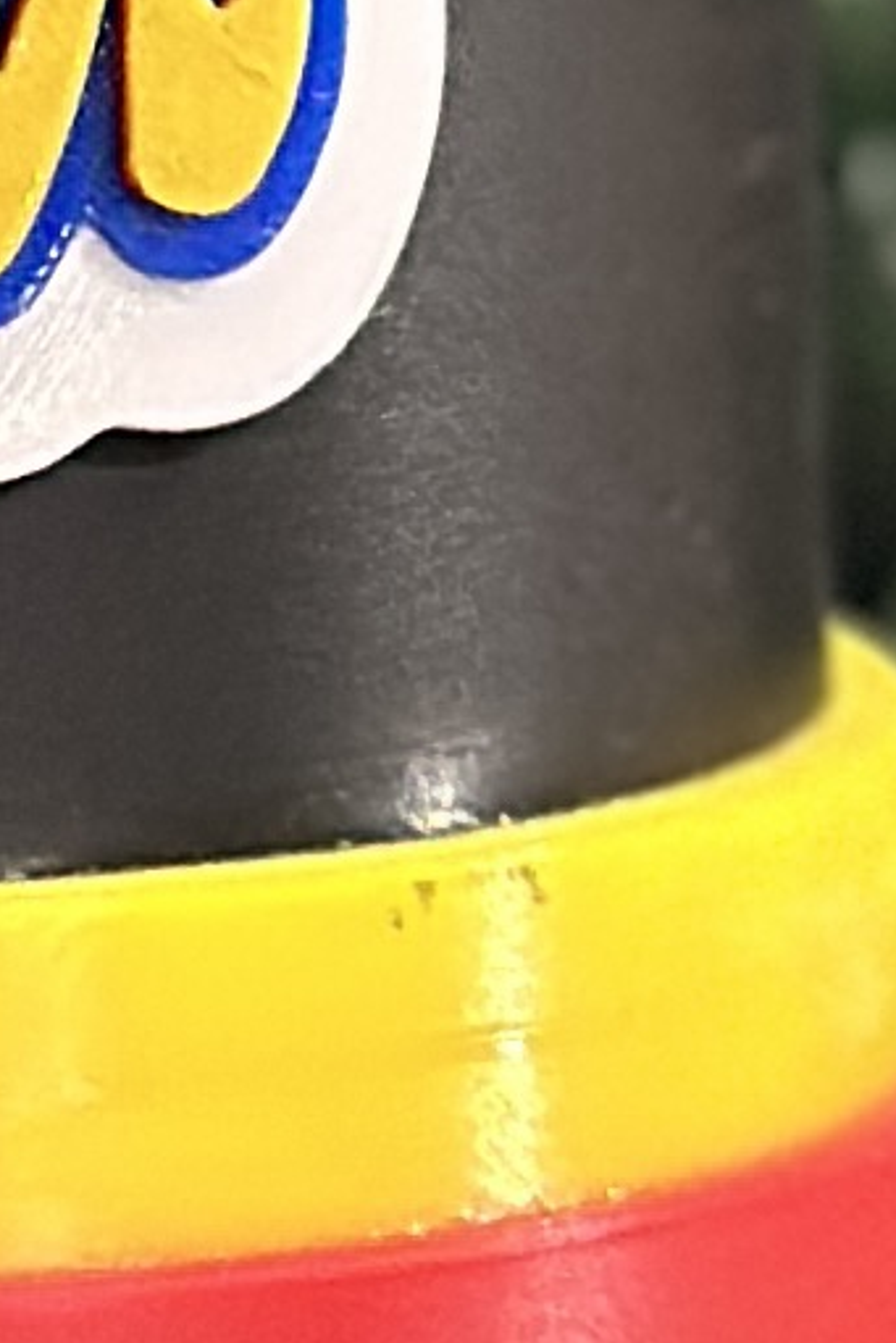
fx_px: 14698
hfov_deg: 3.5
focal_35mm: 394
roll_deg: -0.3
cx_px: -885
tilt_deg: +5.1
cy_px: -2586
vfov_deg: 5.0
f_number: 1.78
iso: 640
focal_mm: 6.86
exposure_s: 1/33
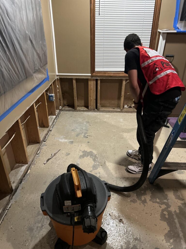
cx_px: 93
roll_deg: +0.3
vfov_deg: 67.3
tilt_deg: -29.2
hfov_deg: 53.1
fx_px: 186
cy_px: 124
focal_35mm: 26
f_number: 1.5
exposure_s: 1/40
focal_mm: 5.7
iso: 500
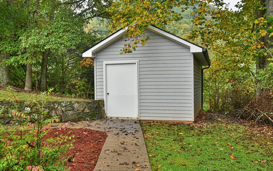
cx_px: 131
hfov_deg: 51.5
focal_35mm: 38
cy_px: 95
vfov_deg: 33.5
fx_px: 283
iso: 1600
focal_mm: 30
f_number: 7.1
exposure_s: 1/200
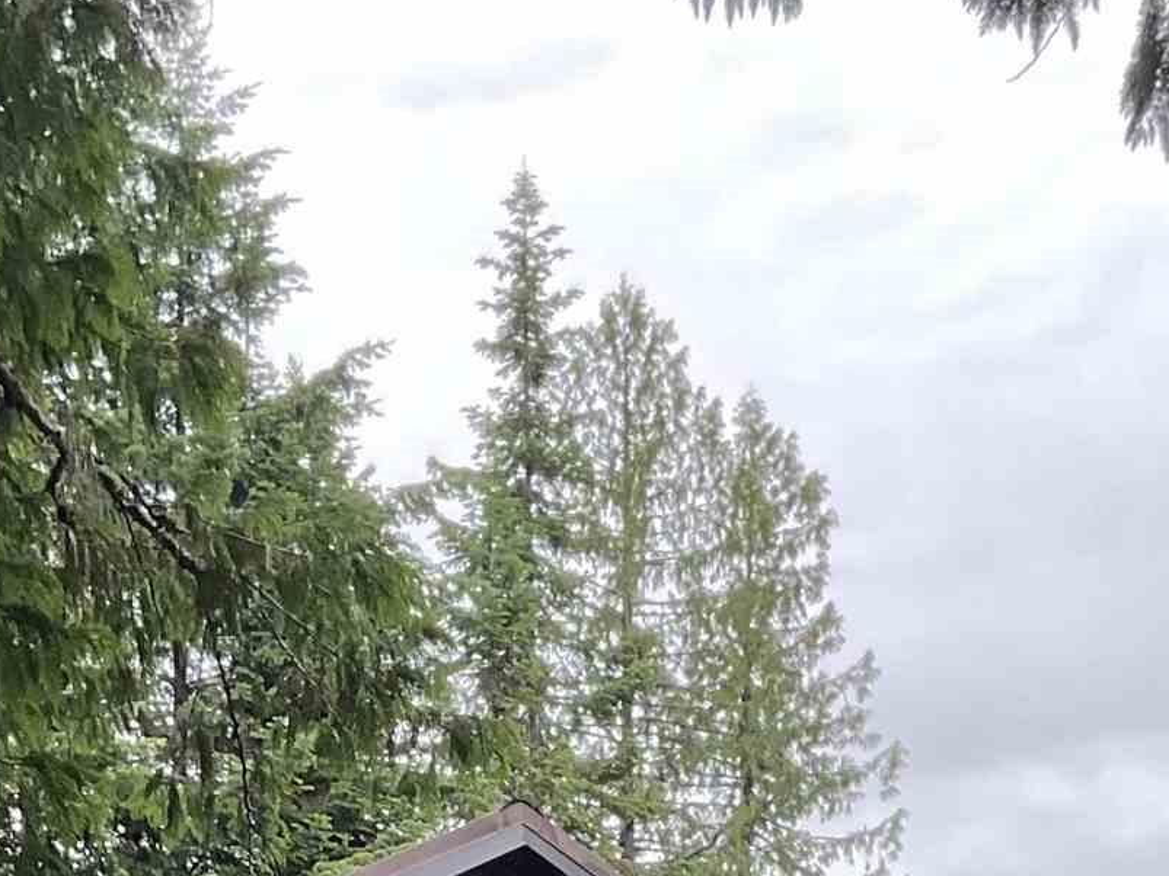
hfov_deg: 17.7
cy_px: 1644
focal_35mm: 111
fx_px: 3748
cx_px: 540
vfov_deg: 12.1
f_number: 1.8
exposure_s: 1/175
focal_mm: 3
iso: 16
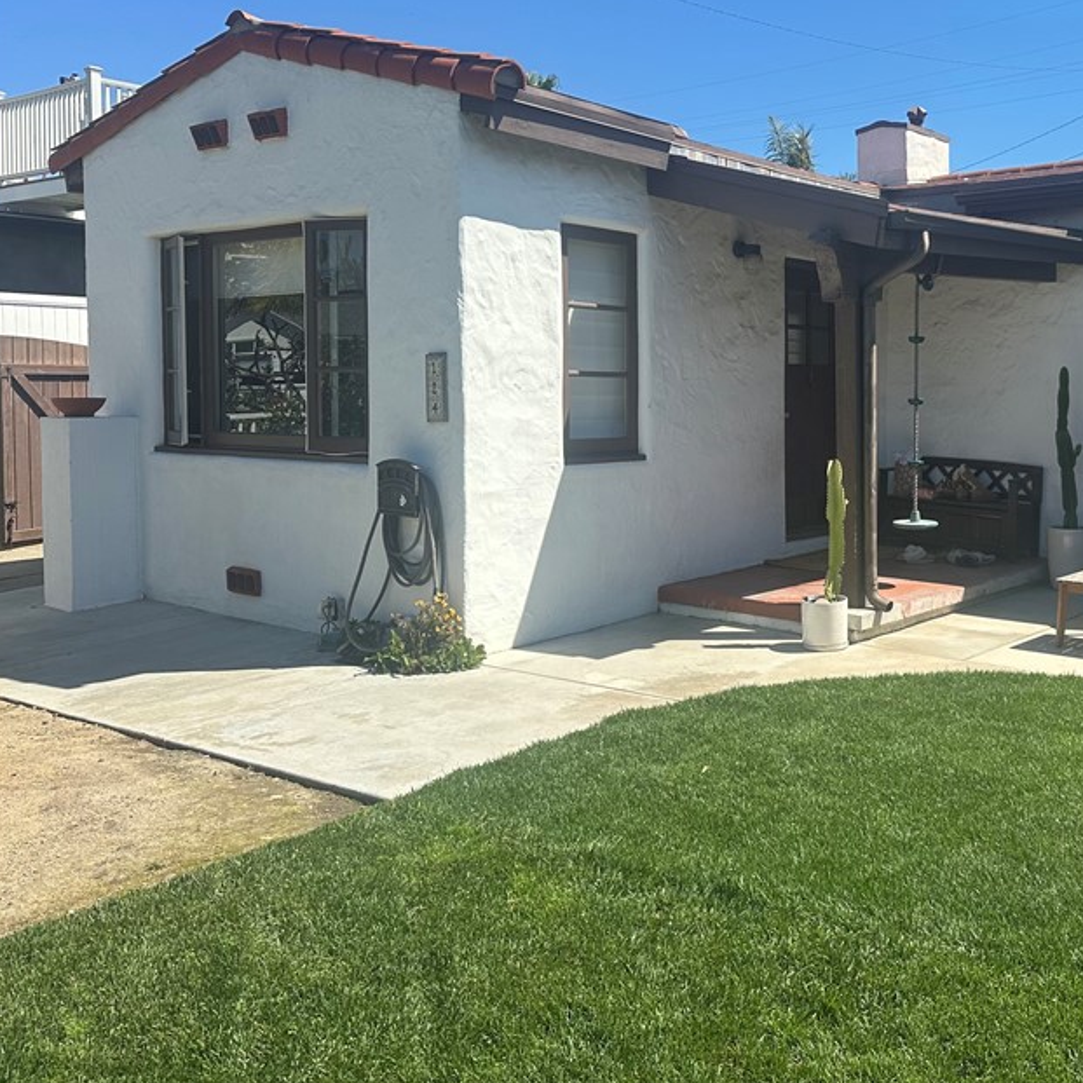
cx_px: 879
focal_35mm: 35
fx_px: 1239
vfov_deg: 47.0
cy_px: 436
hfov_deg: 44.7
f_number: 1.78
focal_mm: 6.86
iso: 80
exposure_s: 1/3861
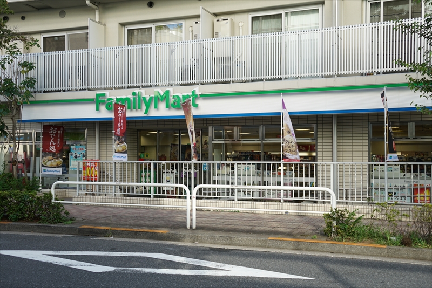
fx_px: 516
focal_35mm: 43
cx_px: 216
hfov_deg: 45.4
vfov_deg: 31.2
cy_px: 144
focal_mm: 29
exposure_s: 1/160
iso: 100
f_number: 4
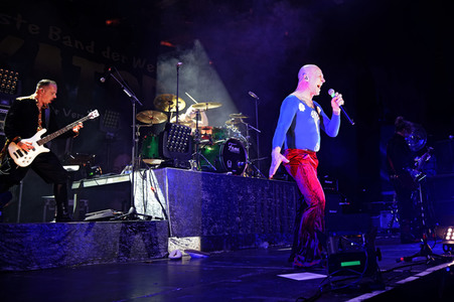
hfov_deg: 65.5
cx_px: 227
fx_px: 353
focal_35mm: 28
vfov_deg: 46.3
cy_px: 151
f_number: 2.8
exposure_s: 1/400
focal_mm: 28
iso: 2500
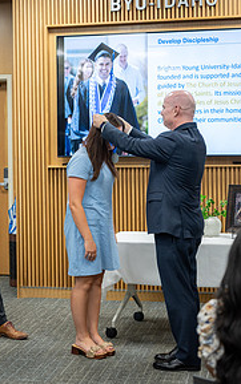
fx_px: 682
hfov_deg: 20.0
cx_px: 95
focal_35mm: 65
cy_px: 151
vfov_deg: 31.4
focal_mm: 41
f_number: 2.8
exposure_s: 1/100
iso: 400
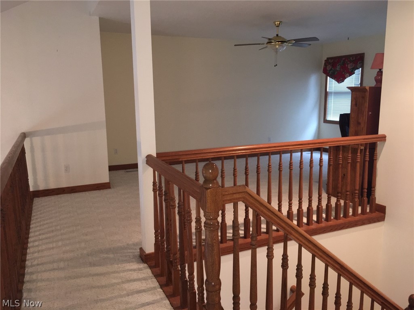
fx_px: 347
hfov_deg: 61.7
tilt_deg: -9.3
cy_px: 155
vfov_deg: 48.2
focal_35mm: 29
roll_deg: +0.7
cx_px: 207
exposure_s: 1/20
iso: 100
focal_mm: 4.15
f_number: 2.2
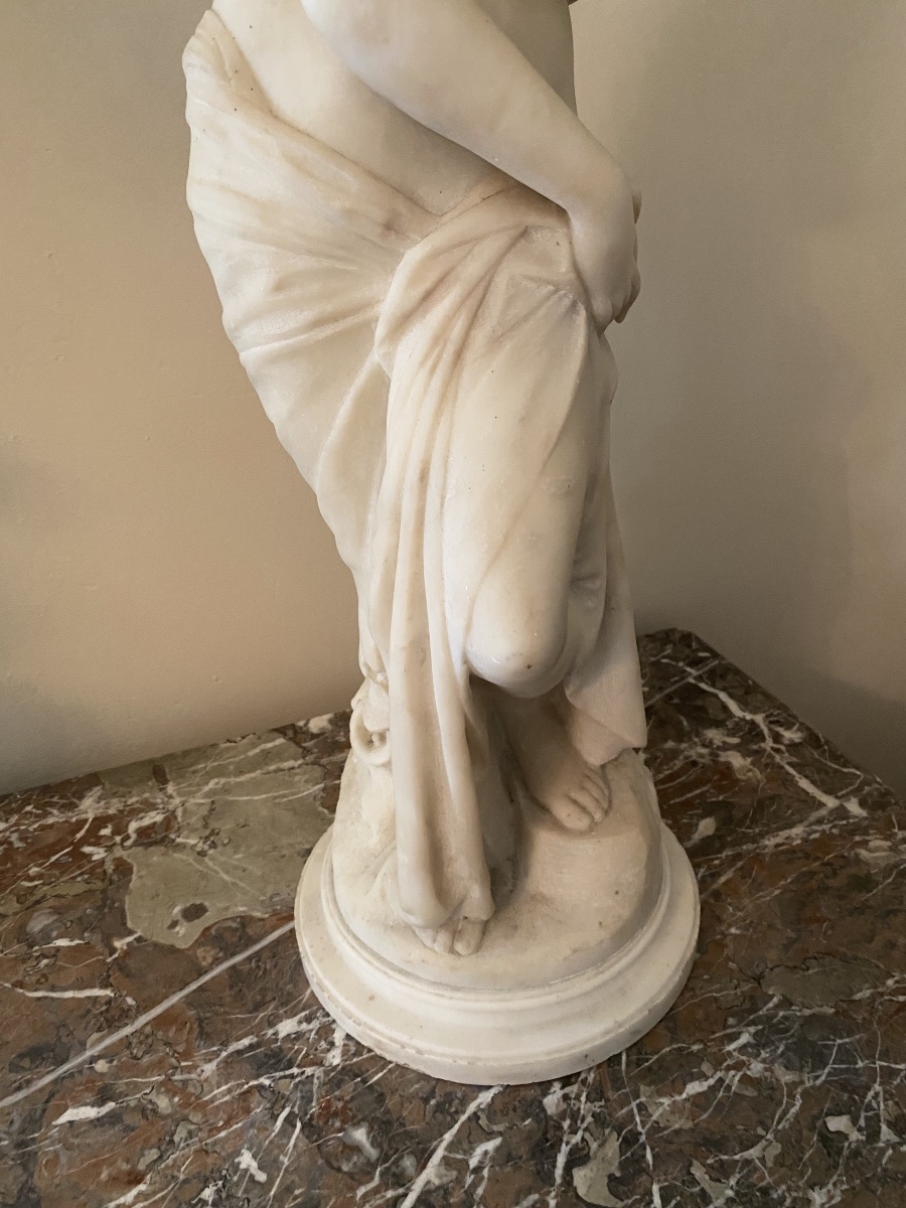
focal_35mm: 26
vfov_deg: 67.3
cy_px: 604
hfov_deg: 53.1
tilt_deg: -25.9
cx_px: 453
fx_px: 907
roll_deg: +2.8
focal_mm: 4.25
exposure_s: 1/33
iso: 400
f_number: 1.8
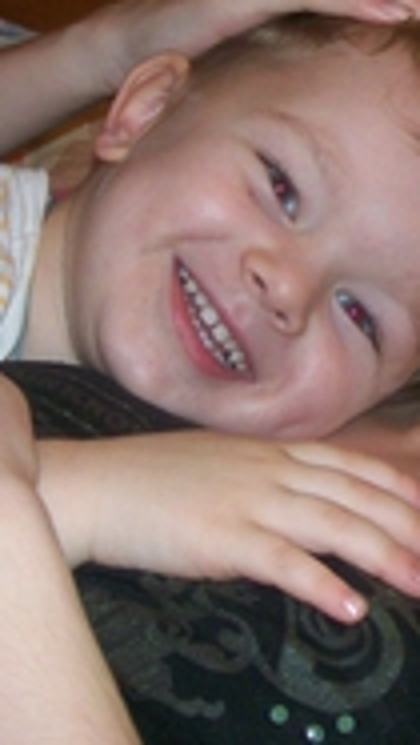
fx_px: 1876
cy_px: 268
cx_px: 432
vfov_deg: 22.4
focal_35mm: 95
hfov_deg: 12.6
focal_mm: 6
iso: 140
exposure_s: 1/64
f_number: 2.7
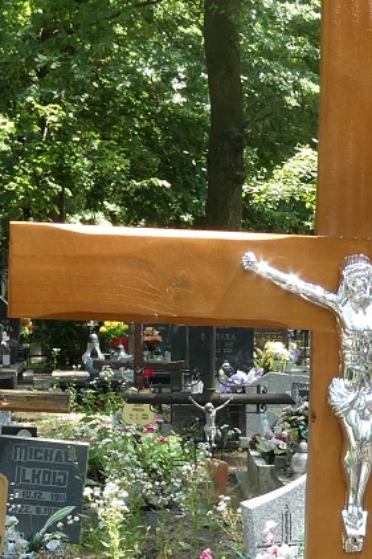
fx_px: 2141
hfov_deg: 9.9
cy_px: 515
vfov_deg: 14.7
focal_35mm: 138
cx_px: 324
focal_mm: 6.3
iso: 80
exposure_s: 1/80
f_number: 3.7
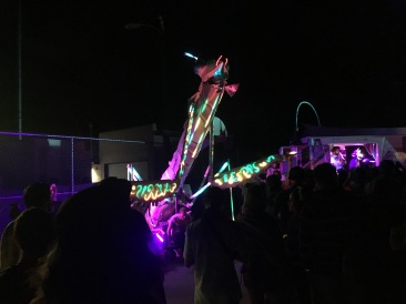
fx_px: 340
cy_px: 152
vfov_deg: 48.2
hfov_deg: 61.7
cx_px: 203
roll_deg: +2.6
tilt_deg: +4.1
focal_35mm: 29
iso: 320
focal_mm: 4.15
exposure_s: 1/15
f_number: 2.2
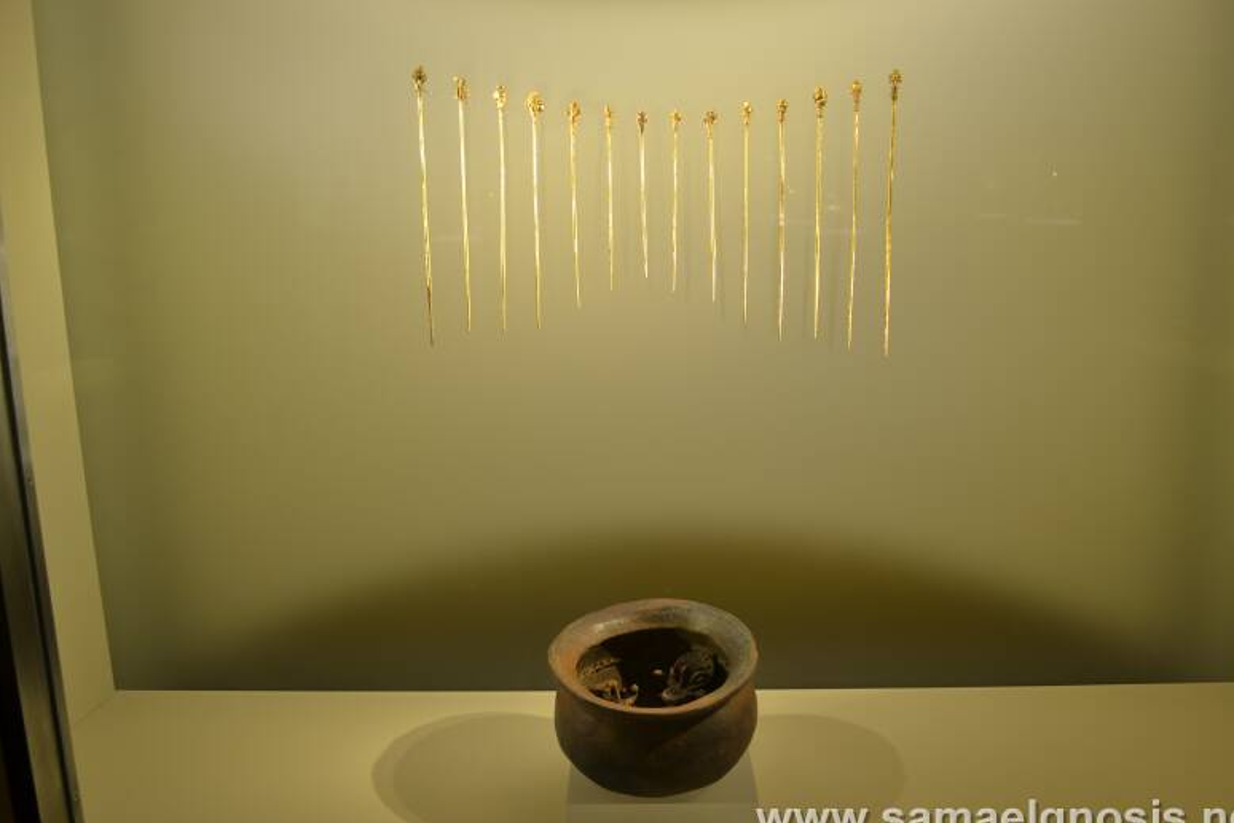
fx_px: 1063
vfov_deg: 42.3
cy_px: 422
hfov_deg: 60.3
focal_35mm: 31
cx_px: 636
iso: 100
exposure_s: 1/10
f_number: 4.5
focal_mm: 20
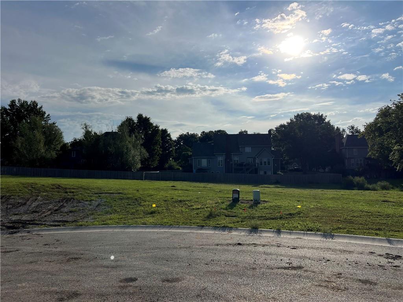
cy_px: 151
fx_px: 303
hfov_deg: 67.3
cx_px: 202
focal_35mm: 26
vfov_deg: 53.1
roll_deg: +0.5
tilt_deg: +5.4
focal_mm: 5.7
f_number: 1.5
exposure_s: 1/16393
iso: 40
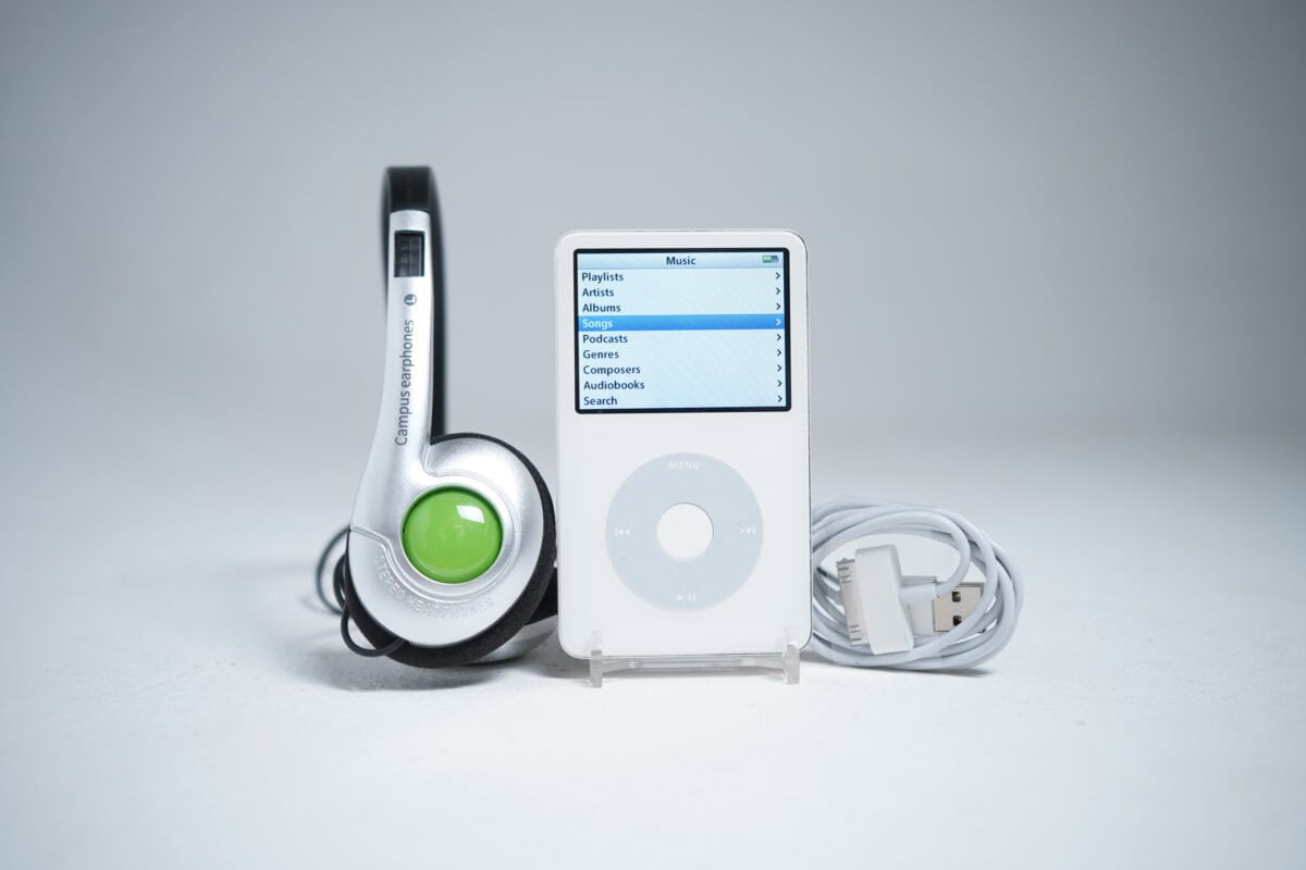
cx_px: 653
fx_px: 1487
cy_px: 435
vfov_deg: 32.6
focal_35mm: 41
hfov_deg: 47.4
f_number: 4.5
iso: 500
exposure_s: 1/50
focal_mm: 41
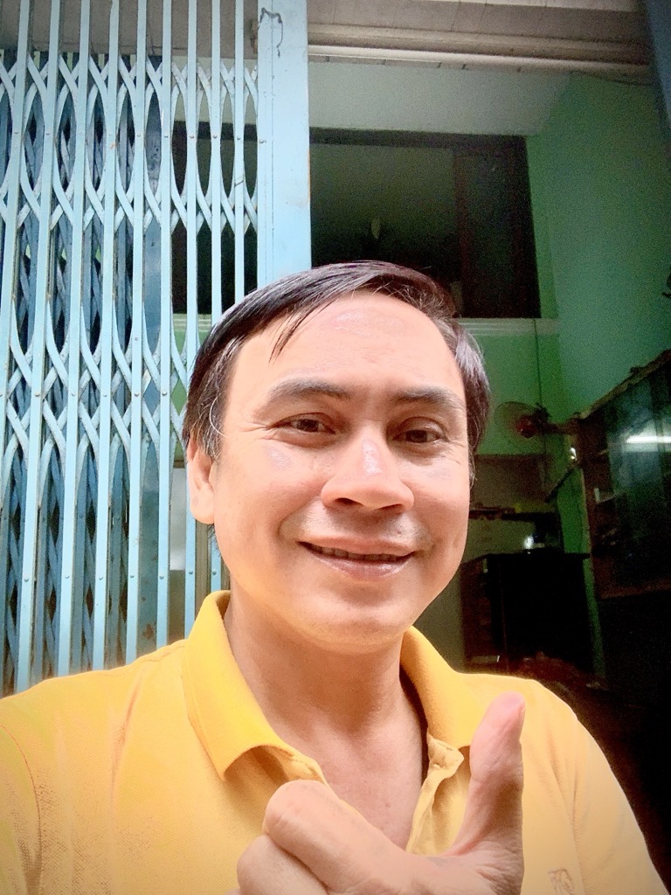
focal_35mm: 32
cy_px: 448
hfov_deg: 44.2
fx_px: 827
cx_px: 336
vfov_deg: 56.8
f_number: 2.2
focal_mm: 2.87
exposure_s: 1/60
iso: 160
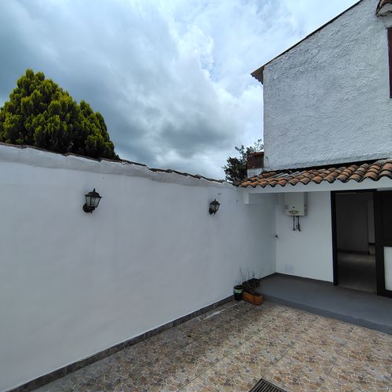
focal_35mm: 19
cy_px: 195
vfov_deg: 77.7
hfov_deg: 77.7
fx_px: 243
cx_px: 193
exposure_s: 1/2172
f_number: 2.2
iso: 120
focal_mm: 2.13
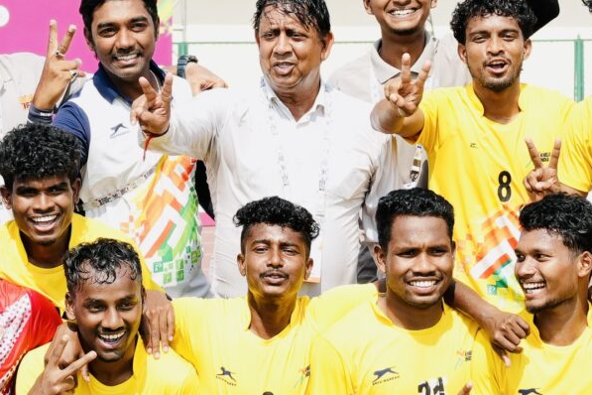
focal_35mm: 150
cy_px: 115
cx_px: 303
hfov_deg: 13.7
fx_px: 2466
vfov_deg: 9.1
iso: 400
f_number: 5
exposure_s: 1/1600
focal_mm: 35
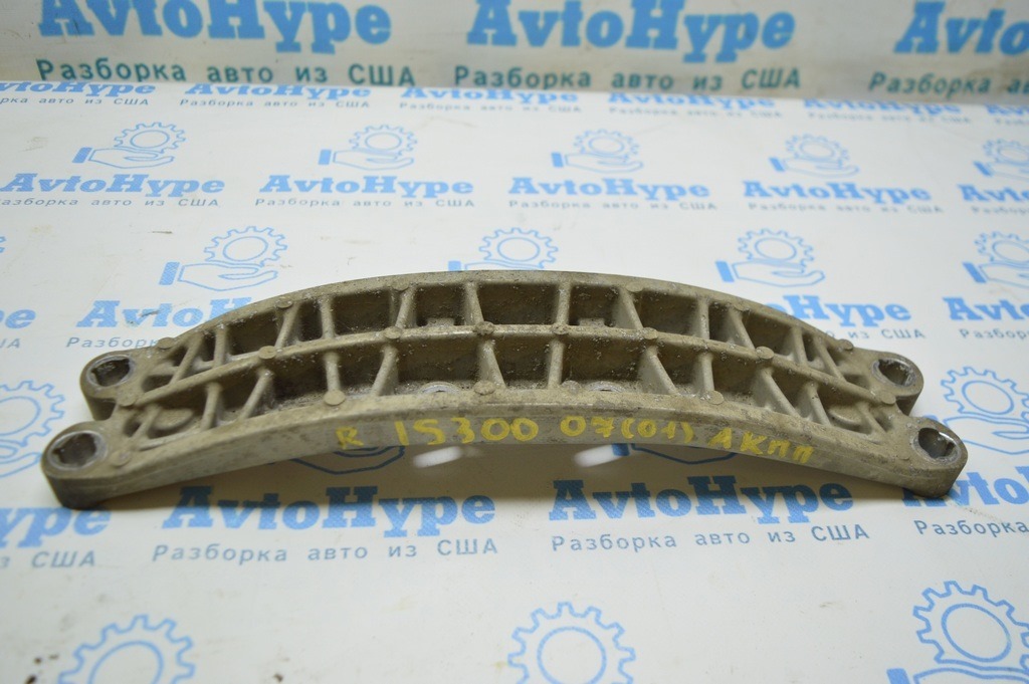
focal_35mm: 32
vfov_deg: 41.6
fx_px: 900
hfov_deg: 59.5
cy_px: 342
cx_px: 514
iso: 400
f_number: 3.8
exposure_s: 1/60
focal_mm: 21
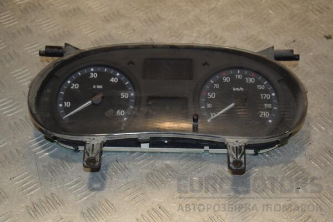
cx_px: 166
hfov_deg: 28.1
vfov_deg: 18.9
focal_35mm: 72
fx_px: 666
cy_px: 111
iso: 800
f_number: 7.1
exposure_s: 1/200
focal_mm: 48
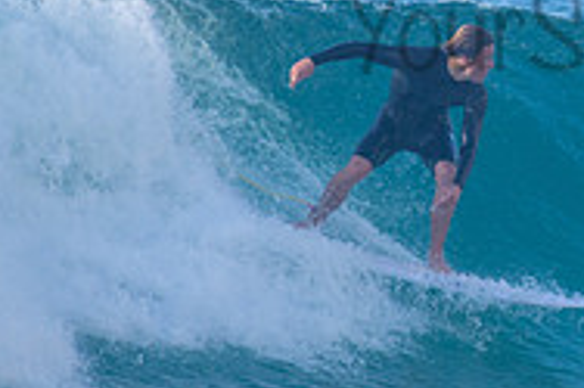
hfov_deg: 0.8
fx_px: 39385
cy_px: -2
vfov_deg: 0.6
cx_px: 668
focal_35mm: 2430
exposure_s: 1/640
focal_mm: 500
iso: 220
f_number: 5.6
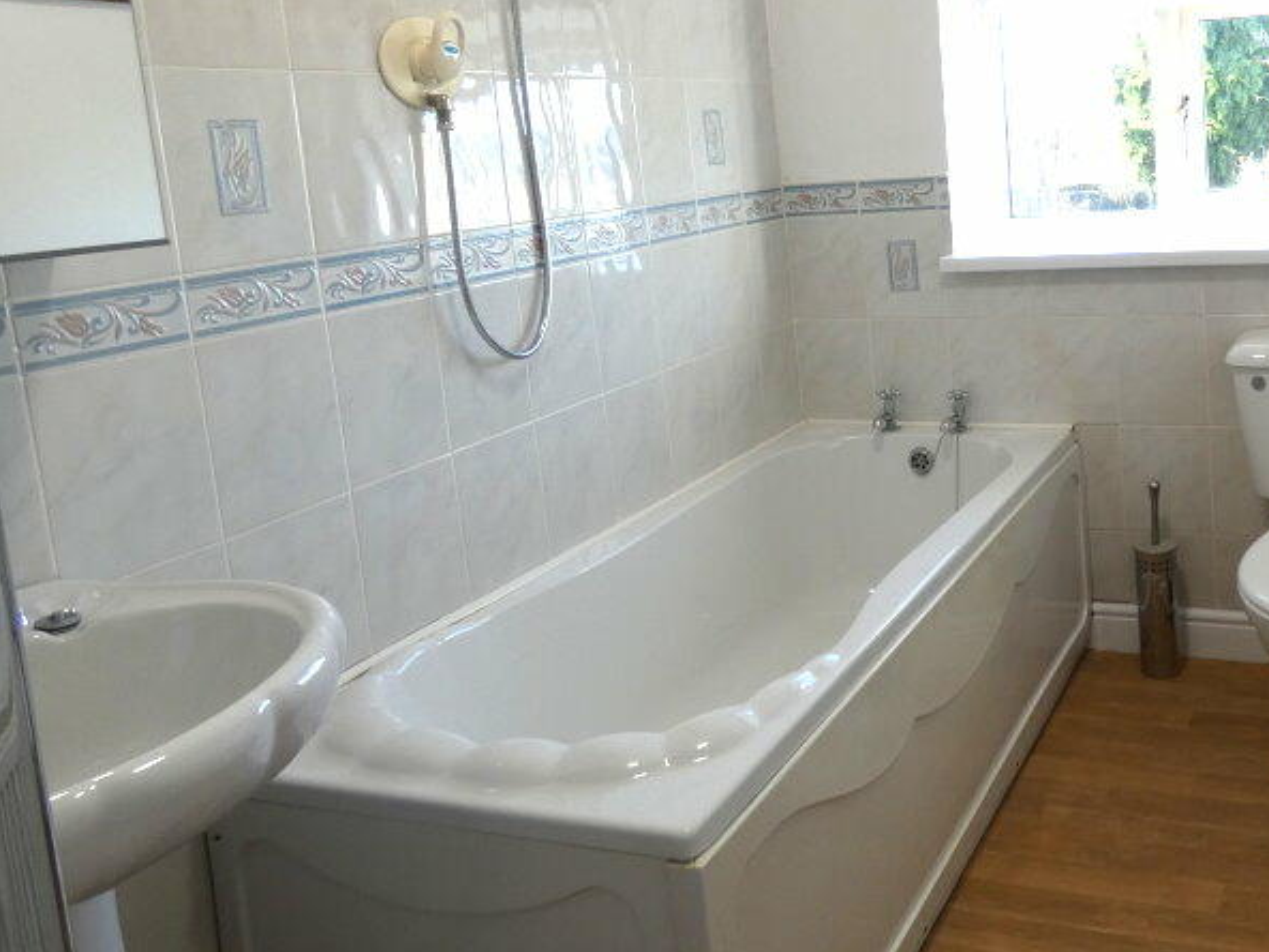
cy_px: 285
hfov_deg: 52.6
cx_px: 973
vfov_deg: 42.1
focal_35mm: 33
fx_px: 1210
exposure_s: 1/60
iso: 100
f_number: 2.8
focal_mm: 3.6
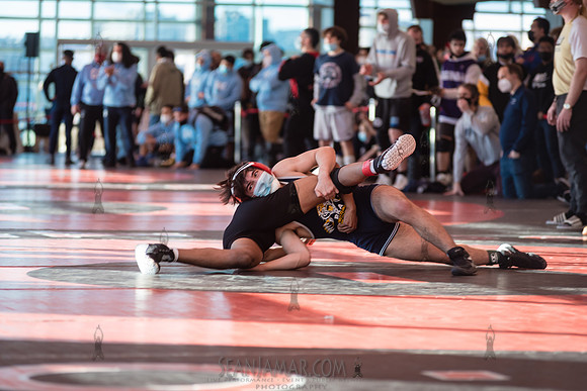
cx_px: 294
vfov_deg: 8.1
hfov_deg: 12.1
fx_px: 2772
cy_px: 196
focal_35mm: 170
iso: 400
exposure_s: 1/400
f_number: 4
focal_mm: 170
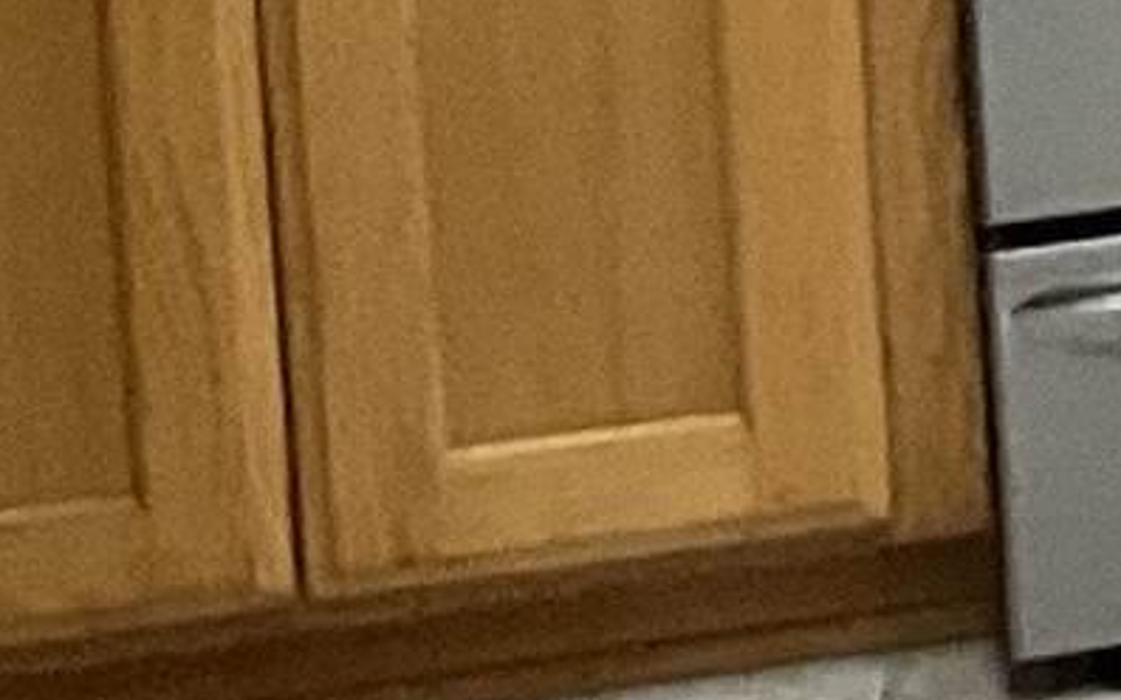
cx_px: 3744
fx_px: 7270
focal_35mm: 238
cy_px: -2216
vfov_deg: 4.9
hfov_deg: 7.4
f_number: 1.8
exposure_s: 1/60
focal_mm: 3
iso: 100
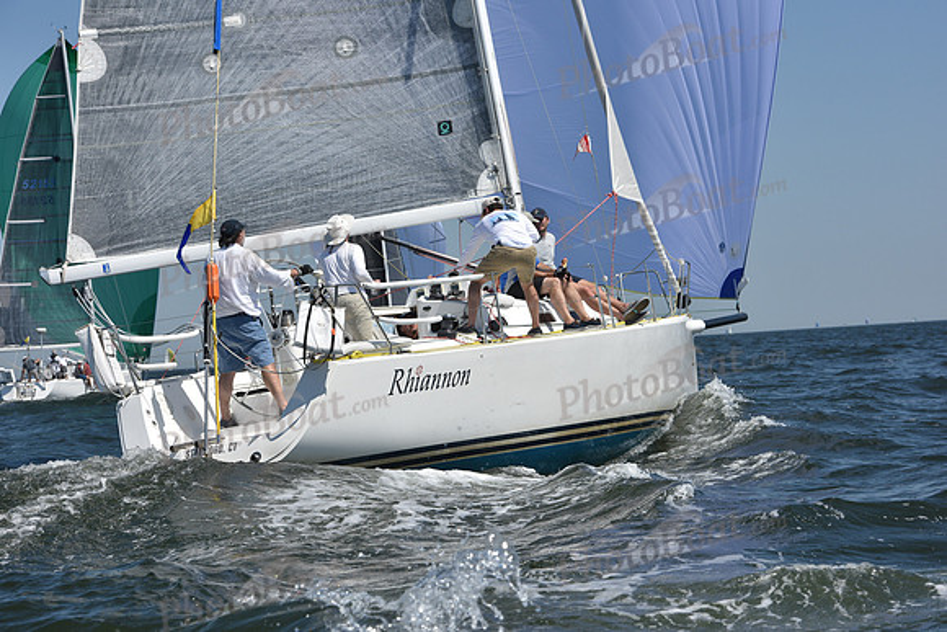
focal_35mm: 98
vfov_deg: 14.0
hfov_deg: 20.8
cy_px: 316
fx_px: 2578
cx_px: 474
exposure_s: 1/1250
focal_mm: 98
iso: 250
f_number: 10
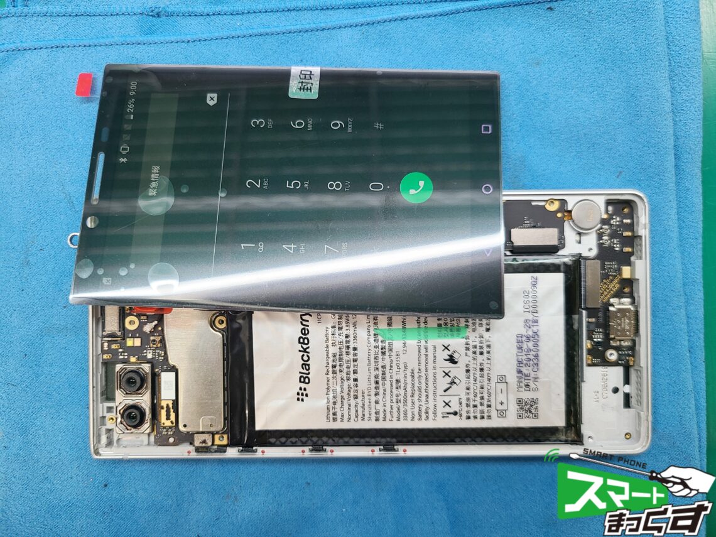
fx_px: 538
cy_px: 268
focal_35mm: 26
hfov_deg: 67.3
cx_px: 358
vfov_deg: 53.1
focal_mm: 5.4
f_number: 1.8
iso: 100
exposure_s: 1/60
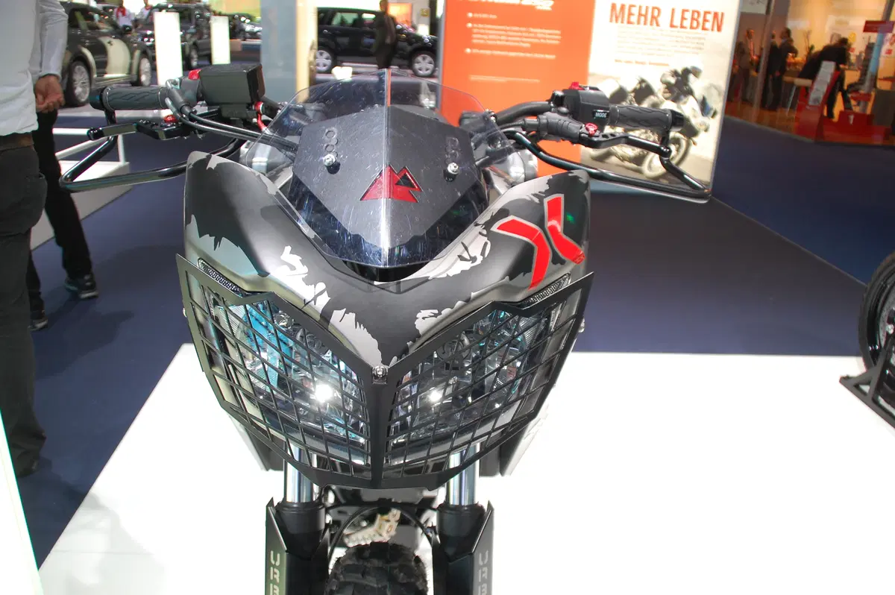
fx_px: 671
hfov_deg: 67.4
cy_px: 298
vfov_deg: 47.9
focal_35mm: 27
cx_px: 448
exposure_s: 1/80
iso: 400
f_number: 4.5
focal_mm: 18
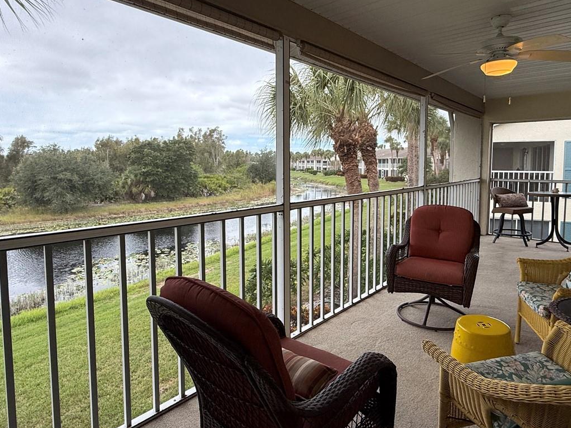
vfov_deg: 60.9
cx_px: 304
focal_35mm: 22
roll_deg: +0.4
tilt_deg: -4.4
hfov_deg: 76.3
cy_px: 188
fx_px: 363
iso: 64
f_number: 2.2
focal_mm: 2.22
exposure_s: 1/424
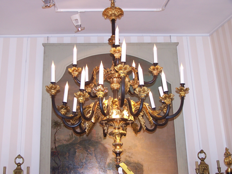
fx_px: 342
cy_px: 87
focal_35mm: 51
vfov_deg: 28.6
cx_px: 116
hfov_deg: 37.5
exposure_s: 1/60
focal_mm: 8.5
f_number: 3.2
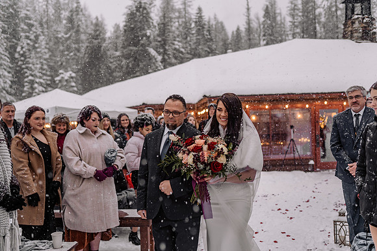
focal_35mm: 35
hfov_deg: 54.0
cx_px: 188
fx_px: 370
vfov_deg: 37.6
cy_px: 126
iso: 200
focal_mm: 35
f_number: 2
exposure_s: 1/250
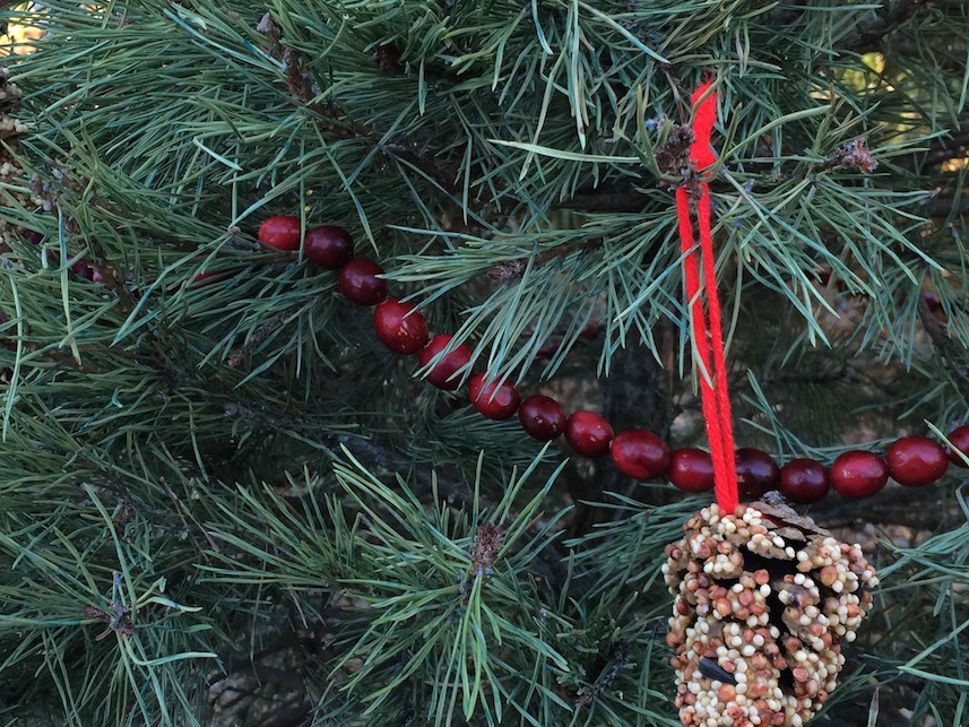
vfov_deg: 31.5
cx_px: 418
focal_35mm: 46
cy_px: 360
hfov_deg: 41.1
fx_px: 1288
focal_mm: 4.15
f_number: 2.2
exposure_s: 1/120
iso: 64
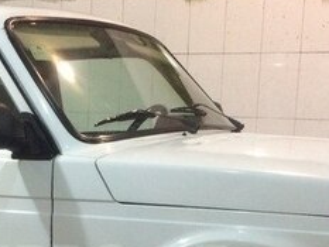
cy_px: 266
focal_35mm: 82
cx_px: 83
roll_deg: -0.8
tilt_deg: -13.3
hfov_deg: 23.6
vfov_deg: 17.4
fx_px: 780
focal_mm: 4.15
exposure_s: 1/17
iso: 320
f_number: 2.2
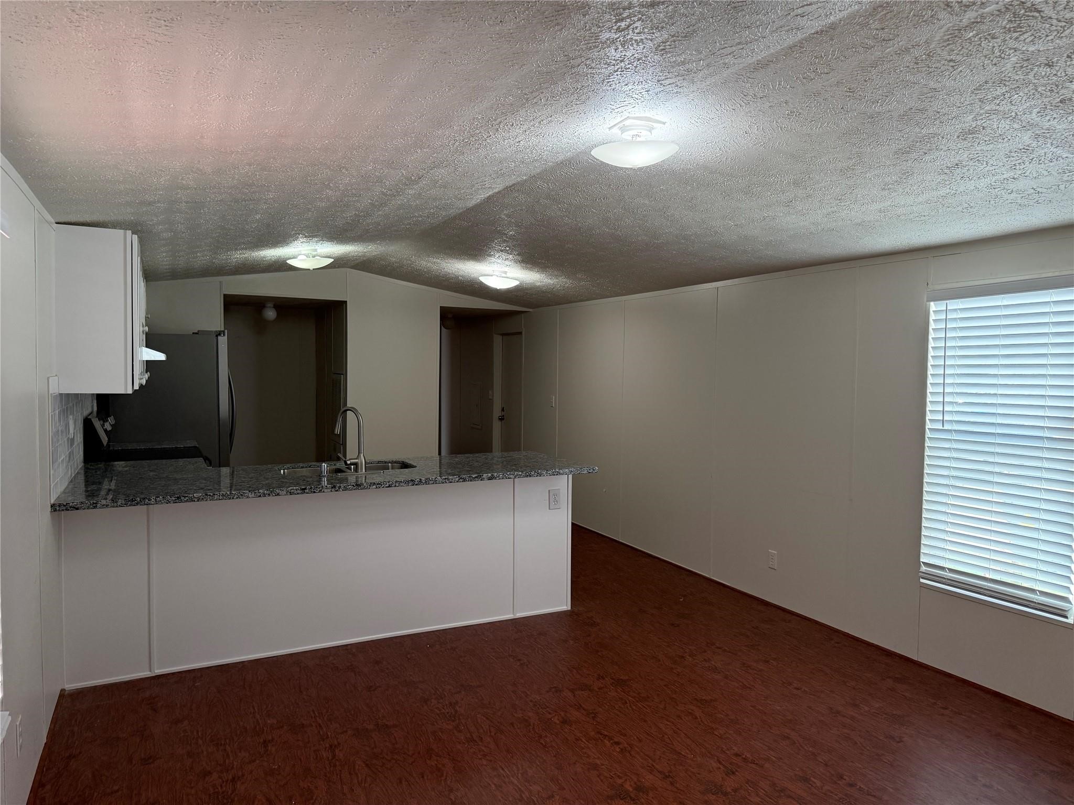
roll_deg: -0.7
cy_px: 402
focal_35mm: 24
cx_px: 537
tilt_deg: -2.2
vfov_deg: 56.8
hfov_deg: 71.6
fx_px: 745
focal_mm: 6.76
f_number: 1.78
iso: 200
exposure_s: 1/189
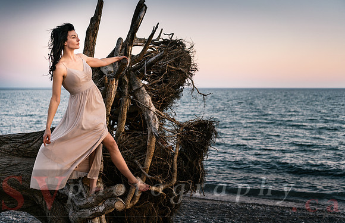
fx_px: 482
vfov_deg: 26.1
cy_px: 109
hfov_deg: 39.4
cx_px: 173
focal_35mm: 51
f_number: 3.2
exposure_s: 1/125
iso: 100
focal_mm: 50
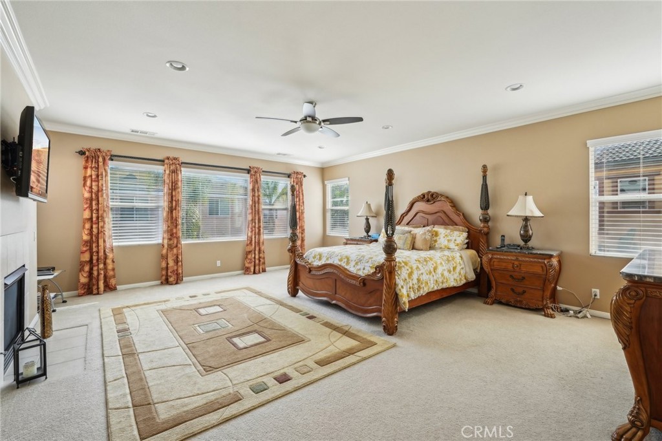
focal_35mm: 16
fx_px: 294
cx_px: 331
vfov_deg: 73.7
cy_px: 220
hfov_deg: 96.8
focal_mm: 16
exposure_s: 1/60
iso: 400
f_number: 8
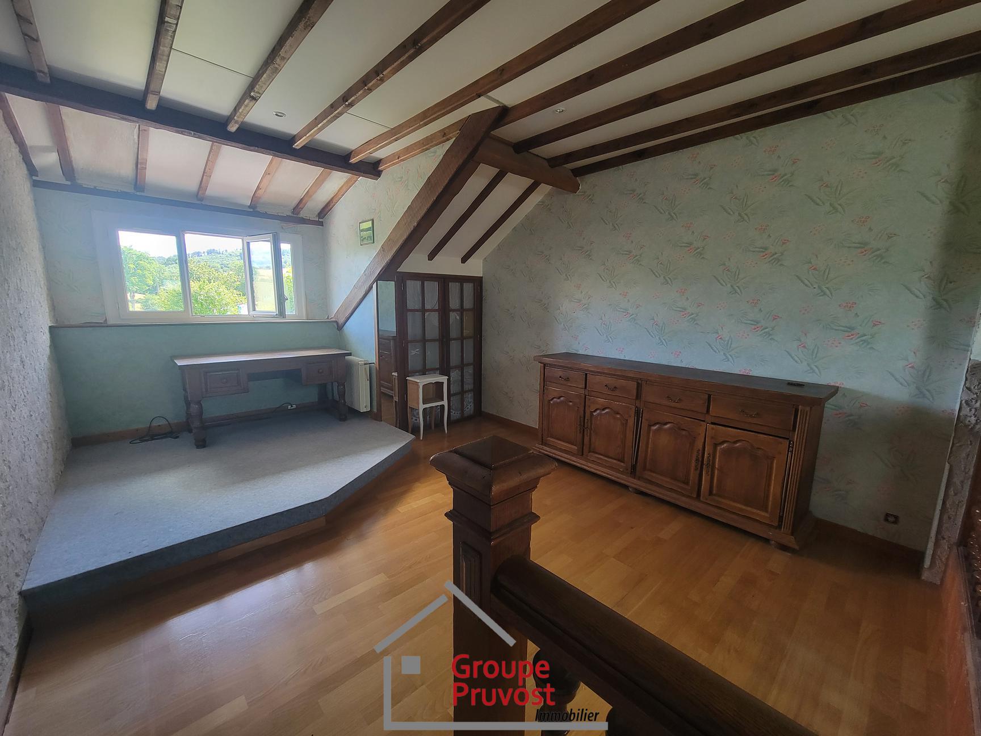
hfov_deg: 106.2
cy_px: 368
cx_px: 490
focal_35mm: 13
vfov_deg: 89.9
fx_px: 368
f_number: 2.2
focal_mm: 2.2
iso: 160
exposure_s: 1/60
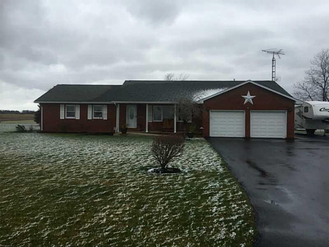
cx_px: 164
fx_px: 276
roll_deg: -0.7
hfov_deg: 61.7
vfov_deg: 48.2
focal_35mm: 29
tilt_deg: +2.3
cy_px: 124
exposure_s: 1/581
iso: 32
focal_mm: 4.15
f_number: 2.2
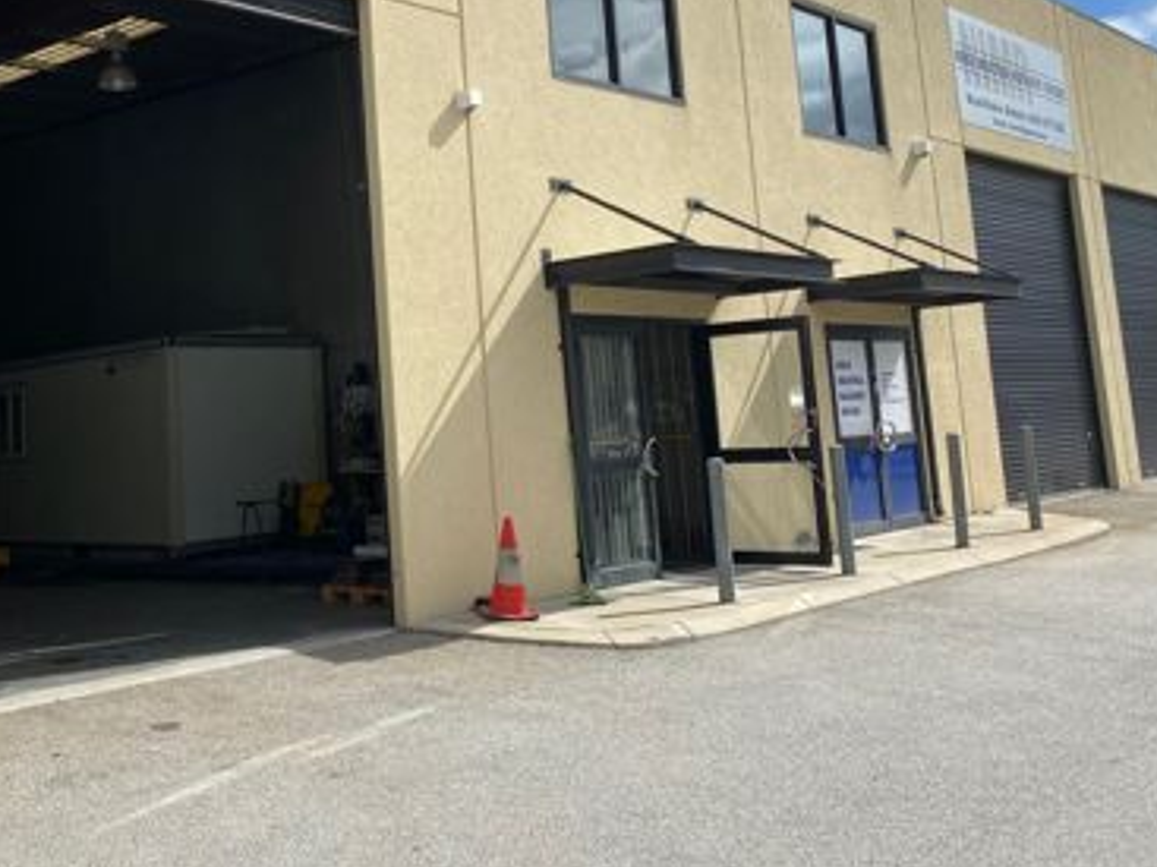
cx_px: 347
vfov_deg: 36.3
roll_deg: +3.4
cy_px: 274
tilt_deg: +7.5
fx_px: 1303
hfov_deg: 46.8
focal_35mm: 39
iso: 32
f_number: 1.8
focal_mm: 4.25
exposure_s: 1/3846
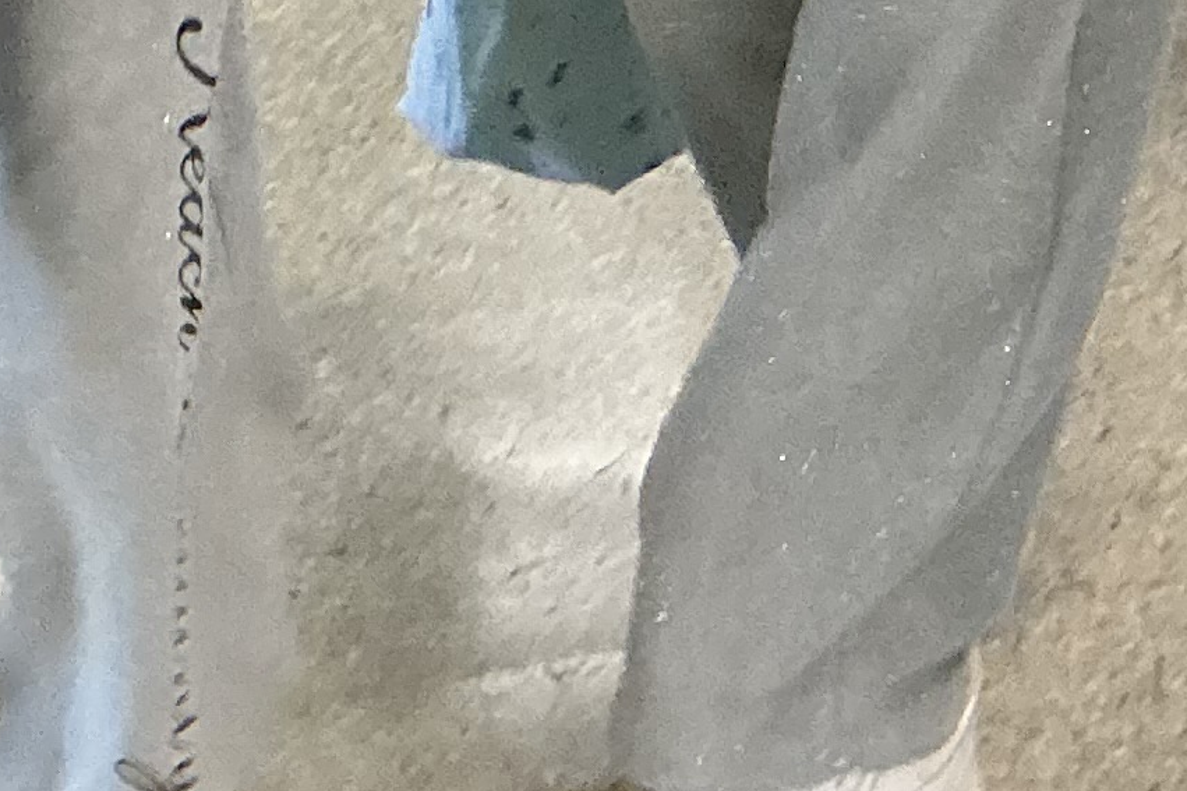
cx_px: 434
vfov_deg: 8.9
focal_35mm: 138
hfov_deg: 14.8
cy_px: -1200
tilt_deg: -7.6
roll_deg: -3.2
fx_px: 4549
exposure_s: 1/60
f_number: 1.8
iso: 160
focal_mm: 3
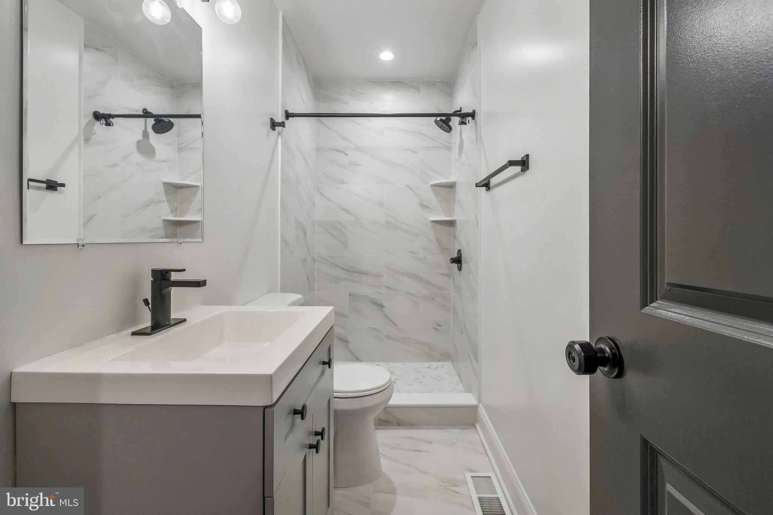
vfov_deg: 77.3
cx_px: 386
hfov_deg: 100.4
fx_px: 322
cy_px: 258
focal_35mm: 15
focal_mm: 10
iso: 400
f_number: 5.6
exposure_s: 1/125
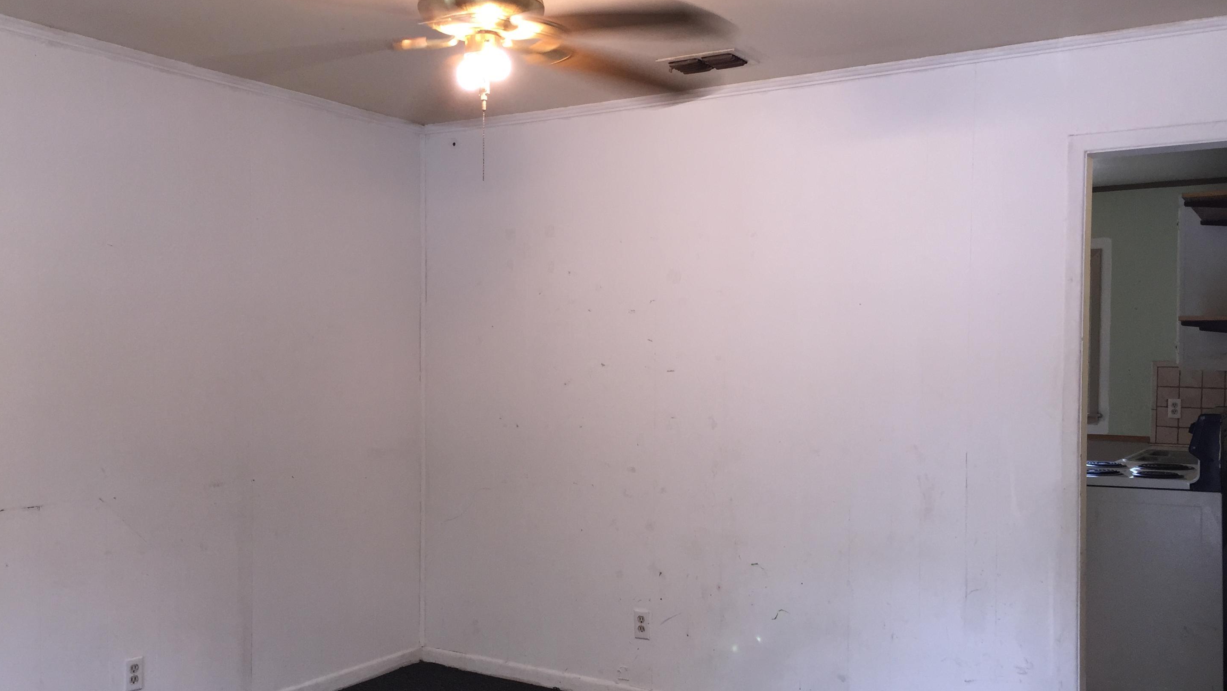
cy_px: 386
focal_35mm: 33
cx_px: 631
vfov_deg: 35.6
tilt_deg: -1.6
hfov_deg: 59.5
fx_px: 1074
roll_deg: -1.0
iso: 50
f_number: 2.2
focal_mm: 4.15
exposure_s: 1/30
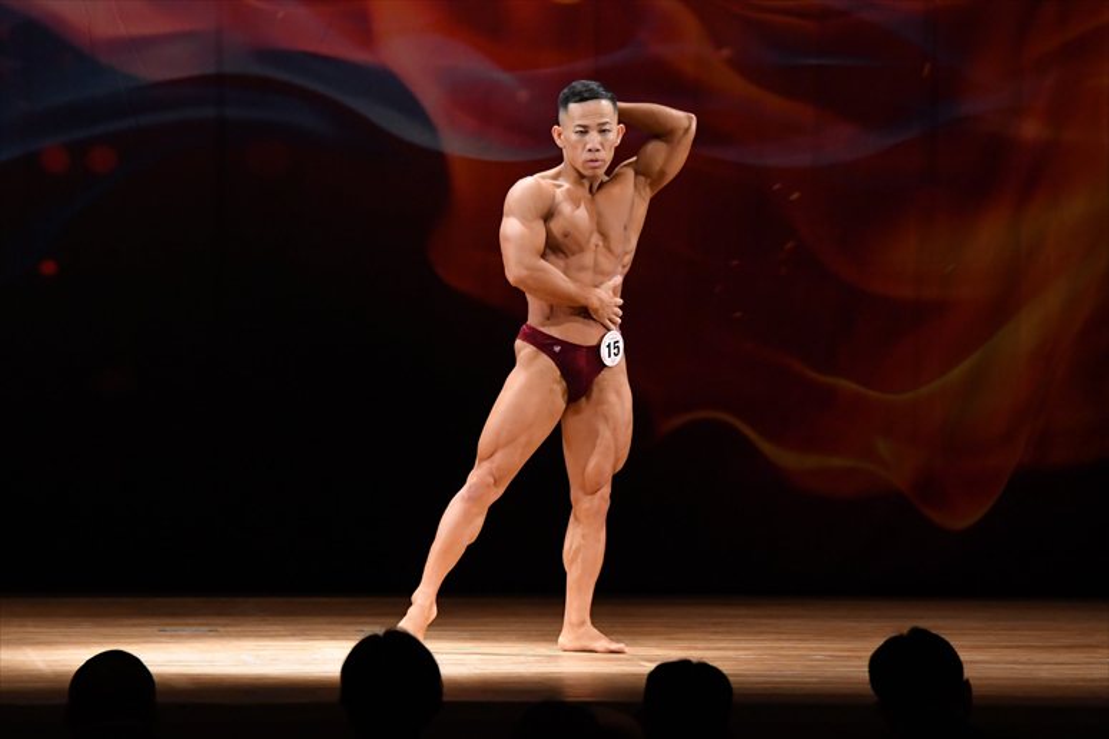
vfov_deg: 6.1
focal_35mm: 225
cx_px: 554
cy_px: 370
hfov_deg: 9.2
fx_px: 6928
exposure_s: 1/400
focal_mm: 150
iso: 4000
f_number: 5.6
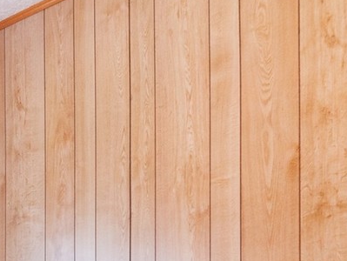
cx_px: -139
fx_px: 702
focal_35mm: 70
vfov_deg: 19.3
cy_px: 346
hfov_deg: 23.5
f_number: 9
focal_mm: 12
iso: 200
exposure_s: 1/1.67
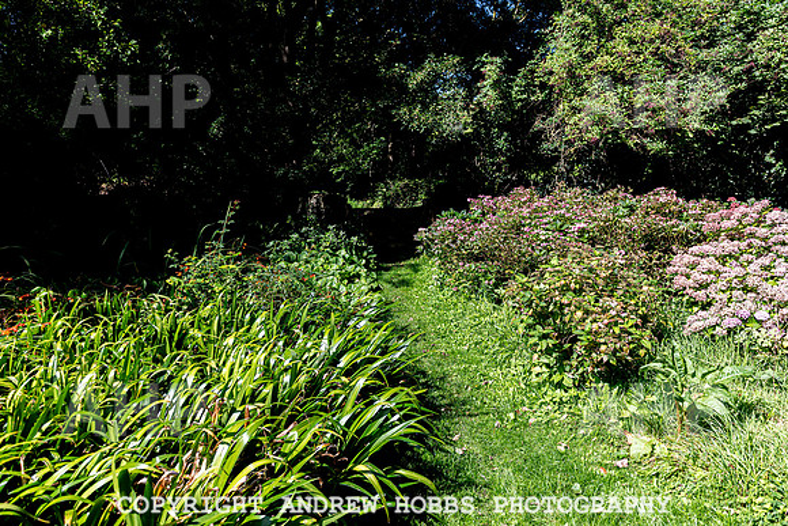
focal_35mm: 24
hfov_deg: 73.7
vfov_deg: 53.2
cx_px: 394
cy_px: 263
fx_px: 525
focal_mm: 24
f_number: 5.6
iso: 80
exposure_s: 1/400
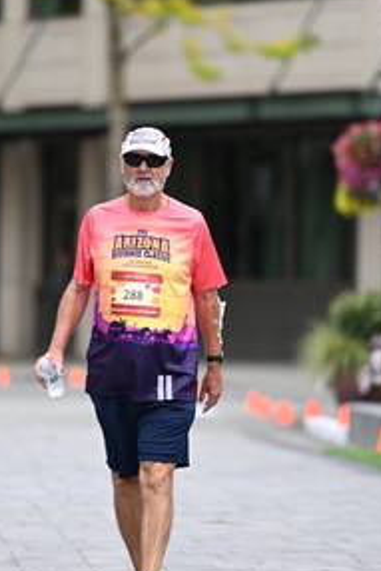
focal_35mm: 384
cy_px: 238
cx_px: 153
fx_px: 6088
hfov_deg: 3.6
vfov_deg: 5.4
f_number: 2.8
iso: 640
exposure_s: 1/2000
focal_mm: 200
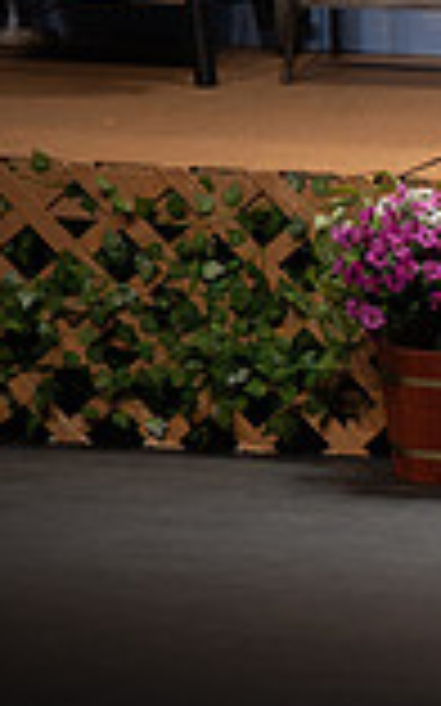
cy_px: 22
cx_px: 1224
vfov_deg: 1.8
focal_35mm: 1201
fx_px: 23116
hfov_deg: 1.1
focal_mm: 320
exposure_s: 1/200
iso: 1100
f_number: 6.3
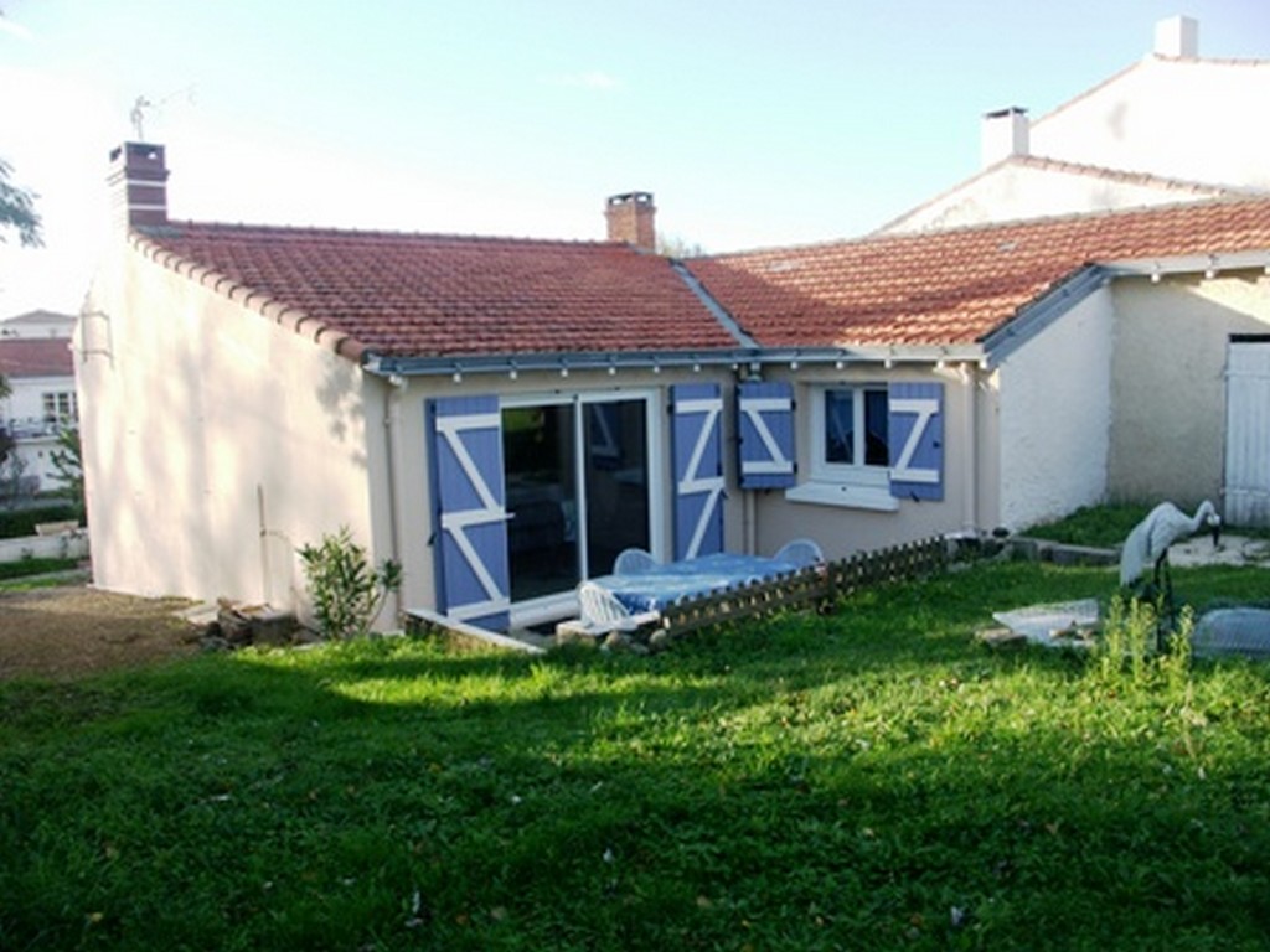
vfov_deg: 49.7
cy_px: 476
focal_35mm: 28
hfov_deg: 63.4
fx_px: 1027
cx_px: 635
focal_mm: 7.2
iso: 64
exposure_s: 1/160
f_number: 4
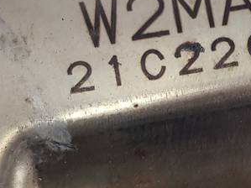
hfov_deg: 21.5
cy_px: 135
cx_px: 228
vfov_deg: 16.5
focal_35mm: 89
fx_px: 645
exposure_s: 1/50
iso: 80
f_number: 1.7
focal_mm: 4.2
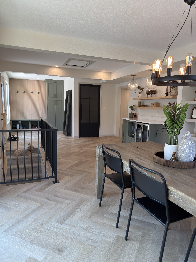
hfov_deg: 56.8
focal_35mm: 24
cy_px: 131
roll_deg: -1.2
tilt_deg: -8.2
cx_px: 98
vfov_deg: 71.6
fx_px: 181
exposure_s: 1/148
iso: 80
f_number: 1.78
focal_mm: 6.76
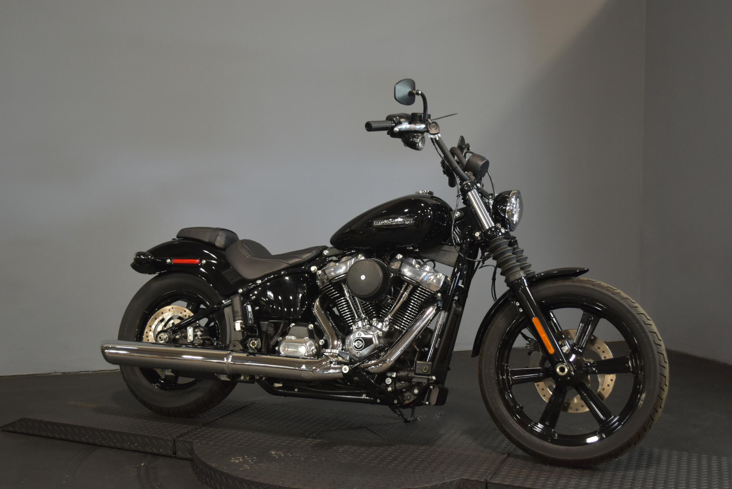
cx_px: 366
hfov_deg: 49.5
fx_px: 793
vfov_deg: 34.2
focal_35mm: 39
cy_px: 244
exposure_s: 1/30
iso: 1000
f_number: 4.2
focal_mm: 26
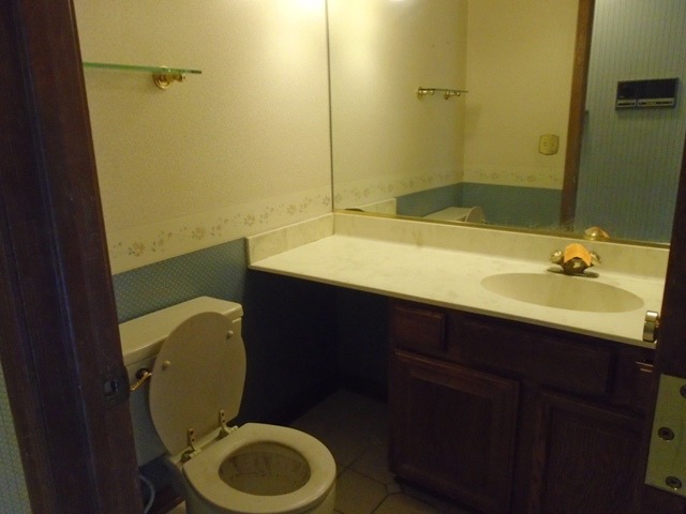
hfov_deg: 67.3
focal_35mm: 26
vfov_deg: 53.1
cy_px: 257
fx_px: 515
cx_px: 343
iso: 640
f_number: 3.2
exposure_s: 1/60
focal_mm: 4.6
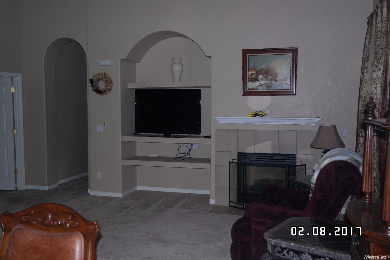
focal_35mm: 36
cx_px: 195
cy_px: 130
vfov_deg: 36.9
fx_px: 390
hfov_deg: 53.1
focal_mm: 24
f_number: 3.5
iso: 400
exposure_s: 1/50
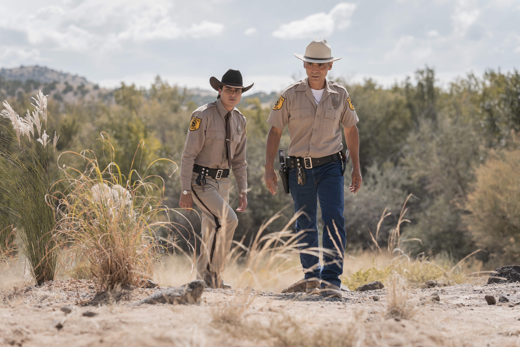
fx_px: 1401
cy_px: 174
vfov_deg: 14.1
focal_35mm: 97
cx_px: 260
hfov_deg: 21.0
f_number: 4
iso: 400
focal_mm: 97
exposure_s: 1/2000
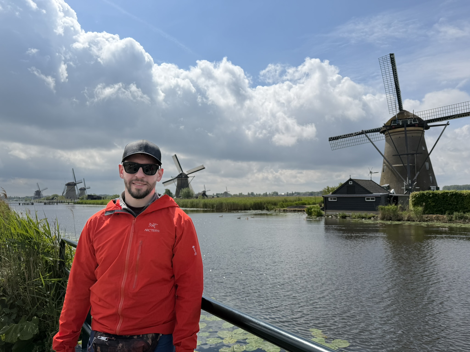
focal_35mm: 24
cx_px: 235
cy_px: 176
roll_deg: +0.9
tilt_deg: +3.8
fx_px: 326
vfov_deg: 56.8
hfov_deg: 71.6
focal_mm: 6.76
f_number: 1.78
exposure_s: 1/10309
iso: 100
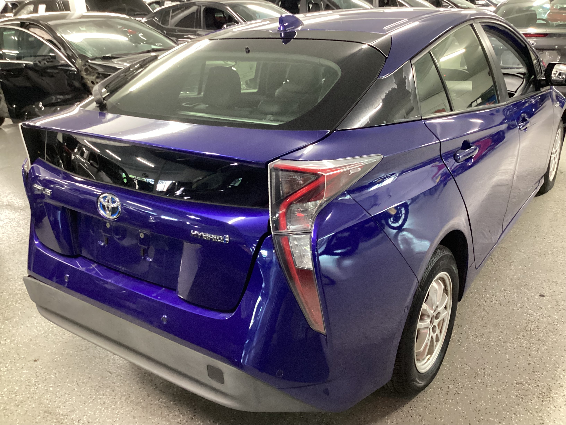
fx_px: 507
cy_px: 212
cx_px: 283
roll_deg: +1.7
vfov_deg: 45.4
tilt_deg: -24.1
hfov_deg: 58.4
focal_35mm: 31
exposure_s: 1/30
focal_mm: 3.3
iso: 400
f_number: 2.4
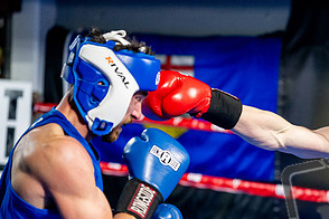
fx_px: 1225
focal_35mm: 134
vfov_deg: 10.2
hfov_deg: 15.2
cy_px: 185
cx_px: 284
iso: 4000
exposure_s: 1/1000
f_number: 2
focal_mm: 68
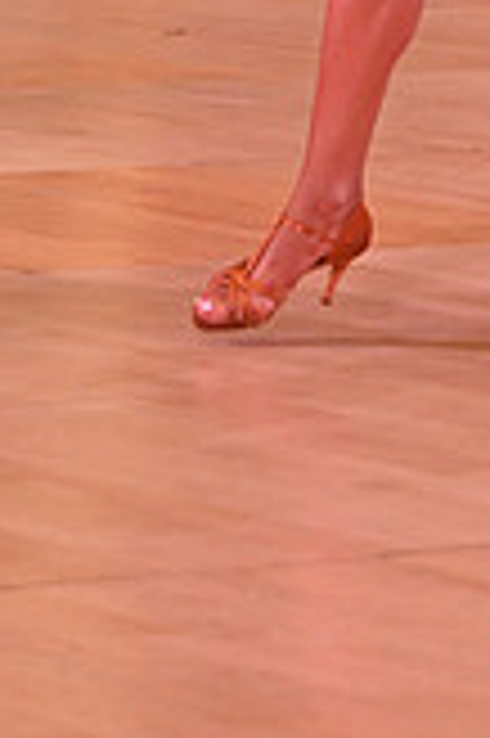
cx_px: 681
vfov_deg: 5.8
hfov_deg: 3.9
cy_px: -256
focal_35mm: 354
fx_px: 7242
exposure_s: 1/400
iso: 2000
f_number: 5
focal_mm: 100
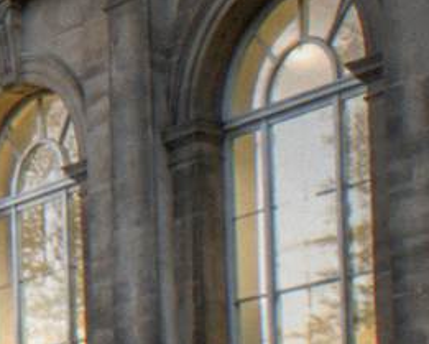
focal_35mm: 161
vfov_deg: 9.4
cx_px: -452
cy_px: 485
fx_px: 2045
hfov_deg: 10.8
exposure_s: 1/320
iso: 6400
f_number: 2.5
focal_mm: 35
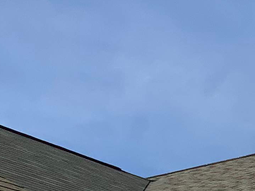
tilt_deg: +15.4
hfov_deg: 11.4
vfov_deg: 9.0
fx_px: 1193
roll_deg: +0.2
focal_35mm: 162
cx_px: 441
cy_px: 250
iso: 20
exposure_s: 1/3322
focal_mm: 3
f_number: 1.8
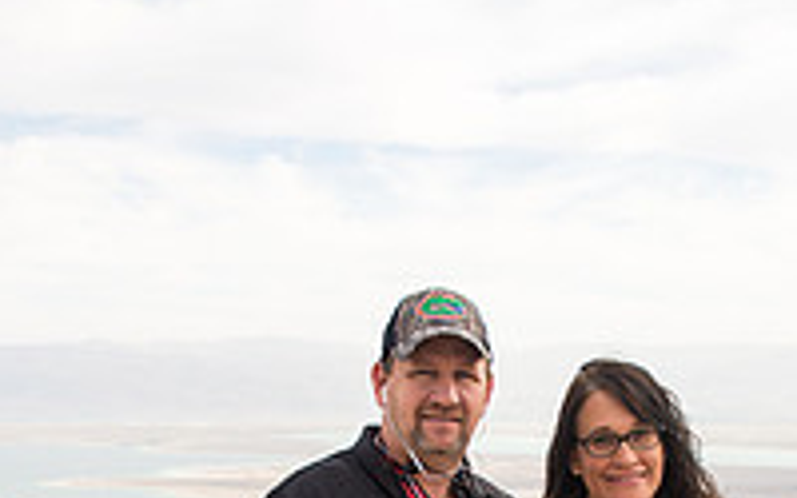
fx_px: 1195
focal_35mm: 55
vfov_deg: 20.3
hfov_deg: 36.7
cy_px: 745
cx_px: 486
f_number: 2.8
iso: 200
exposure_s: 1/2000
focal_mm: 24
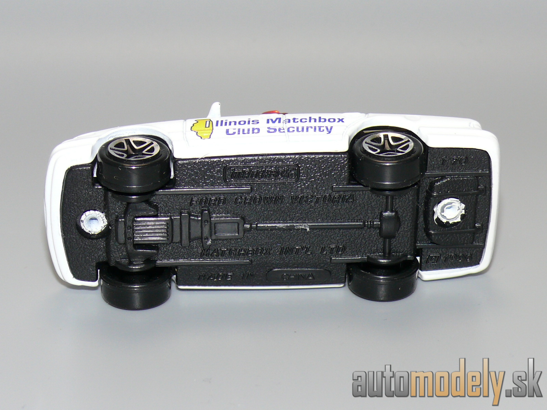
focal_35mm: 116
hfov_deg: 17.0
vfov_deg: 12.8
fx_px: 1833
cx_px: 274
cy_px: 205
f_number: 4
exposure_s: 1/30
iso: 100
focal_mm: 14.3
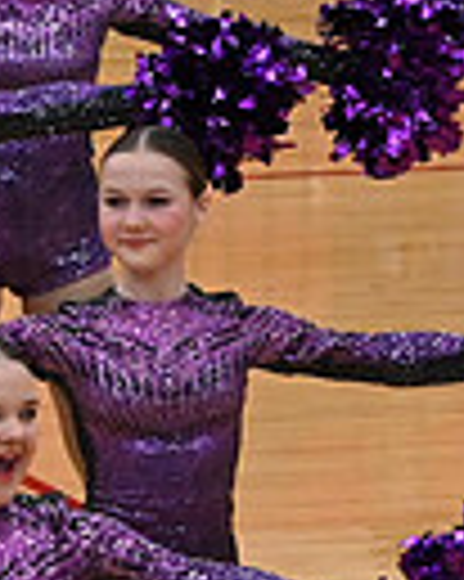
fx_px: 9796
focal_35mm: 570
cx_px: -775
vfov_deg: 3.4
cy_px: 501
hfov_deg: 2.7
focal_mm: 90
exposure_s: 1/400
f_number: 4
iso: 6400
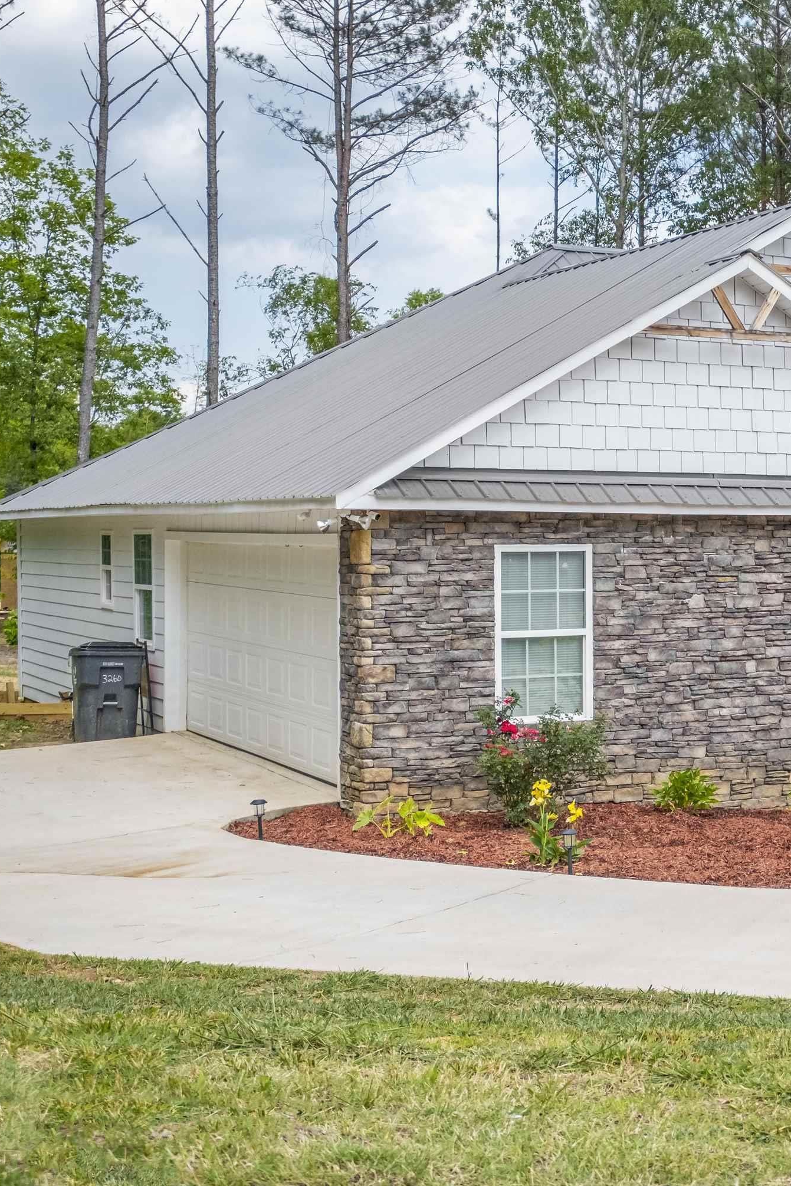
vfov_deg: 36.2
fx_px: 1812
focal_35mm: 55
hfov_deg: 23.6
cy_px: 583
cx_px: 794
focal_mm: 24
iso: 800
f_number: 4
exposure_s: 1/2000
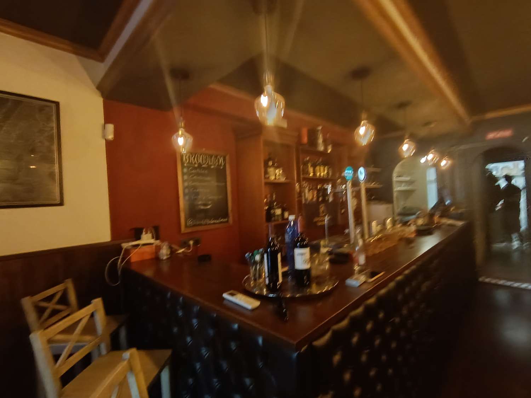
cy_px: 199
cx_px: 266
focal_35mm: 17
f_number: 2.2
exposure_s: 1/20
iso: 1506
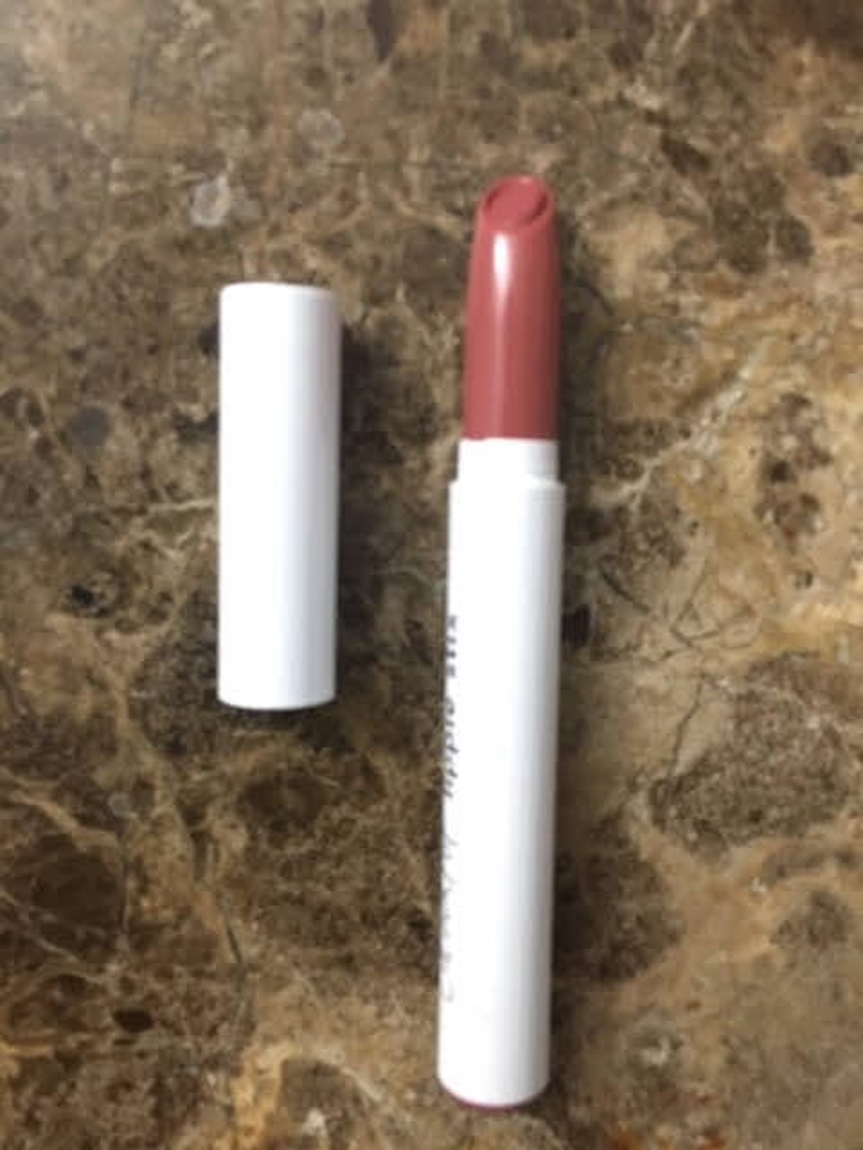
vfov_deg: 61.7
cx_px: 432
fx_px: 964
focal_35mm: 29
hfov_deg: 48.2
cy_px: 575
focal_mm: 4.15
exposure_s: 1/15
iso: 400
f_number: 2.2
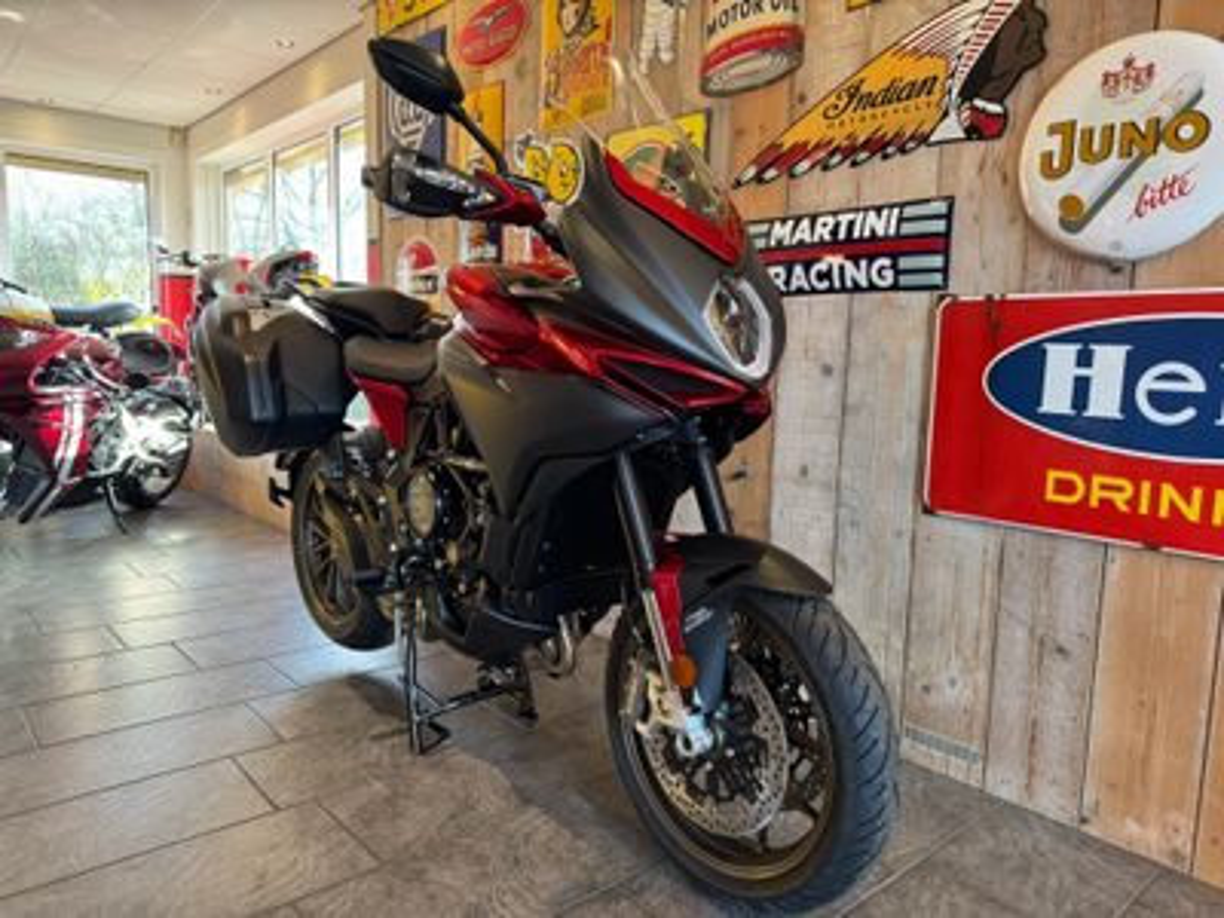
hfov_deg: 71.6
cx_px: 612
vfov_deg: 56.8
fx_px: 849
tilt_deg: -7.2
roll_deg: -1.3
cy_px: 459
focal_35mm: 24
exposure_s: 1/50
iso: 160
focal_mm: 6.76
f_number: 1.78
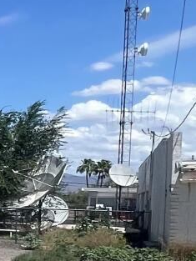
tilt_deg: -2.1
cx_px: -424
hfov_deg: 10.6
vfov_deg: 23.2
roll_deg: -1.0
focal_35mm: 83
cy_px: 214
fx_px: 626
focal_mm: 1.57
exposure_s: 1/2538
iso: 32
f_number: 1.8
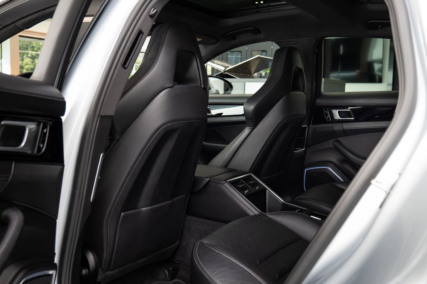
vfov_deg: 36.0
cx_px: 223
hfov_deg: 52.0
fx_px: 438
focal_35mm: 37
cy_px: 131
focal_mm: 30
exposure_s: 1/50
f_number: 5
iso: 200
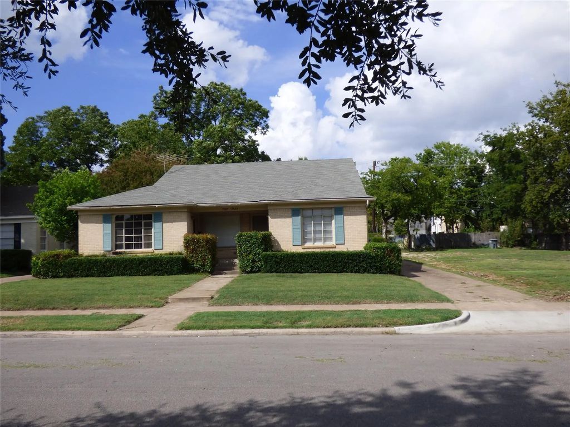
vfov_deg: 46.8
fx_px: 494
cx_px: 285
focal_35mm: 30
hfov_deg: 60.0
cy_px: 214
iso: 100
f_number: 3.3
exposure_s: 1/1600
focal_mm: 5.29
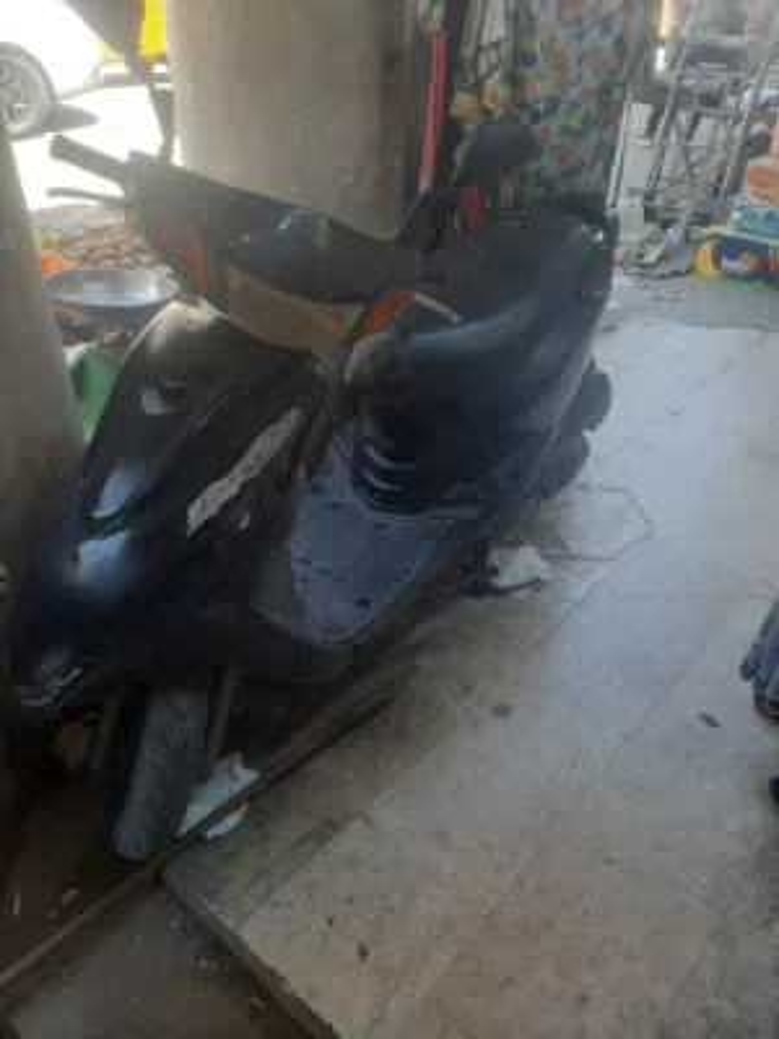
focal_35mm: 27
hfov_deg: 51.4
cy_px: 520
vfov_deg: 65.3
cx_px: 390
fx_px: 810
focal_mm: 3.93
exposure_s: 1/100
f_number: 1.7
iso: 50
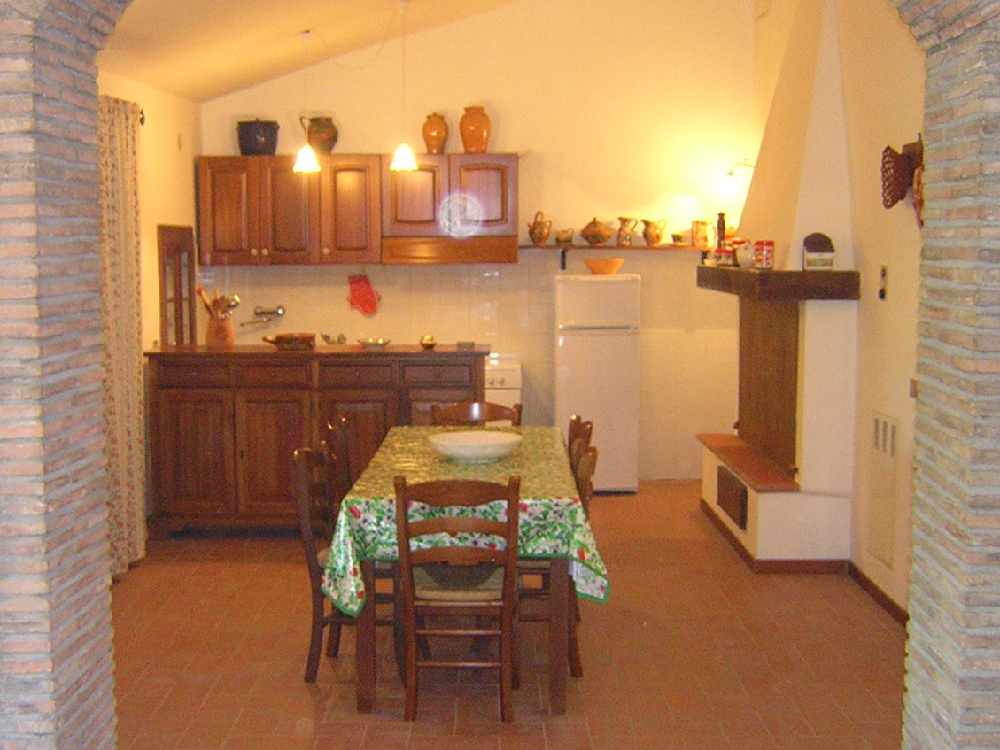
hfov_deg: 37.5
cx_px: 472
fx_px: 1473
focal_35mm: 51
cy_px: 418
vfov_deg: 28.5
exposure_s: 1/17.3
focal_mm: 4.7
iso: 400
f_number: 2.6
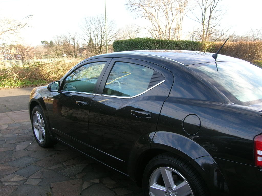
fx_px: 257
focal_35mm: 34
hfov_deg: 54.0
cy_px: 98
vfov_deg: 41.8
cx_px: 131
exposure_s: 1/46.7
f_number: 4.9
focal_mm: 5.7
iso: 50
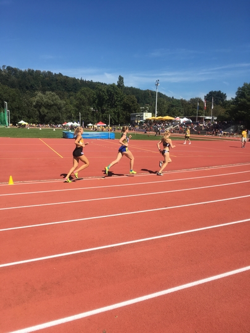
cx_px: 125
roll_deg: +0.6
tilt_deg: -9.8
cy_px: 166
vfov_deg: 61.7
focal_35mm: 29
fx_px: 279
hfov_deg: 48.2
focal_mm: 4.15
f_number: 2.2
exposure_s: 1/1637
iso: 25
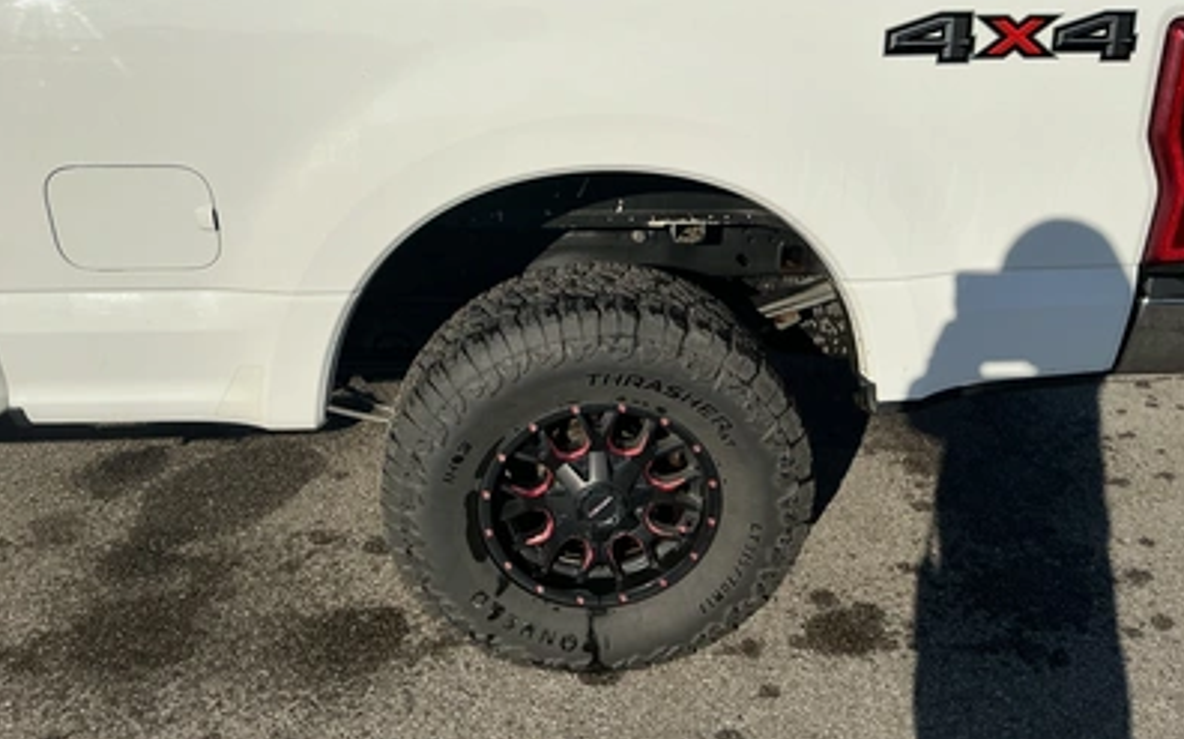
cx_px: 589
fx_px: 967
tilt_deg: -24.2
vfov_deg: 41.7
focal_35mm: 30
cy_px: 323
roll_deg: -1.8
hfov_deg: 62.9
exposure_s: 1/4405
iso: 25
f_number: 1.8
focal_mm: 3
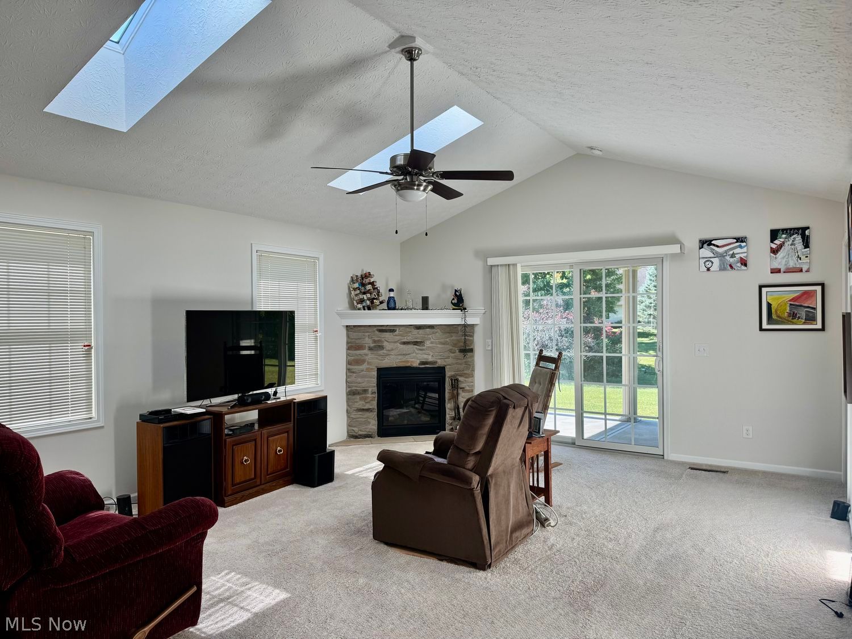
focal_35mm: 24
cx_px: 426
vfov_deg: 56.8
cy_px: 320
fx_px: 591
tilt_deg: -1.1
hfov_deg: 71.6
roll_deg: +0.6
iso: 64
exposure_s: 1/221
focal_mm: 6.76
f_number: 1.78
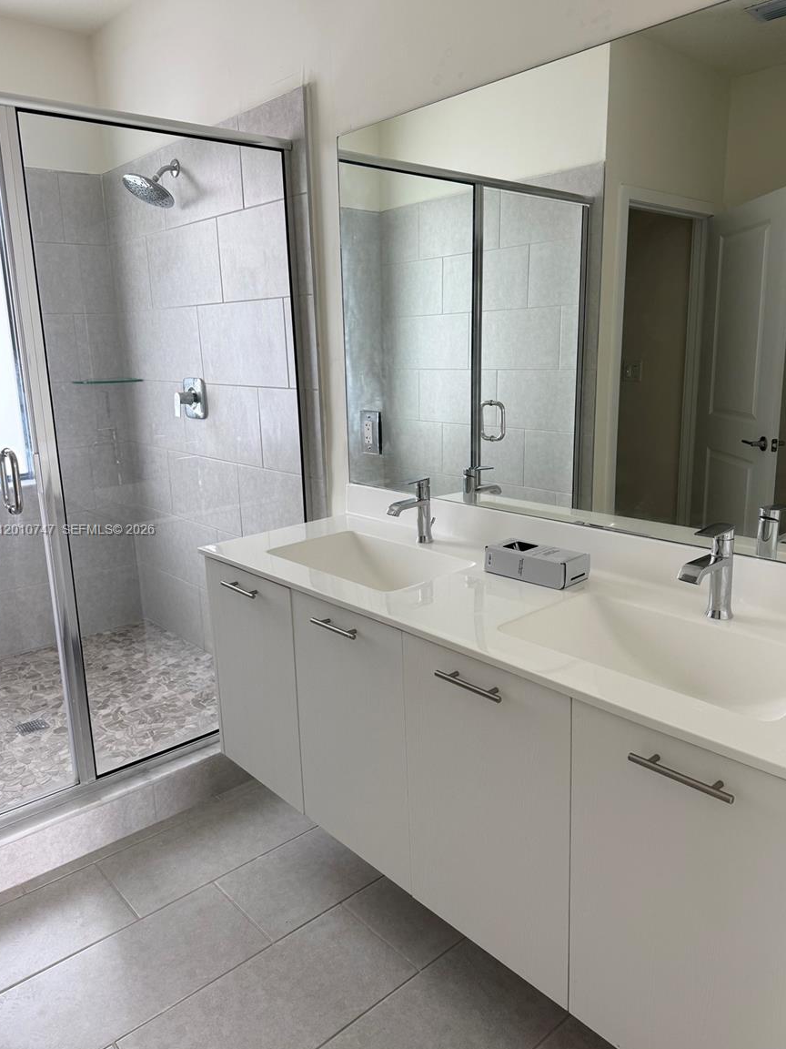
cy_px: 531
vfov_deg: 69.4
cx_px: 396
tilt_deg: -11.2
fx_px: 757
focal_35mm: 25
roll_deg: +1.6
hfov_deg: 54.9
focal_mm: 6.76
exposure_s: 1/121
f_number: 1.78
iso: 100
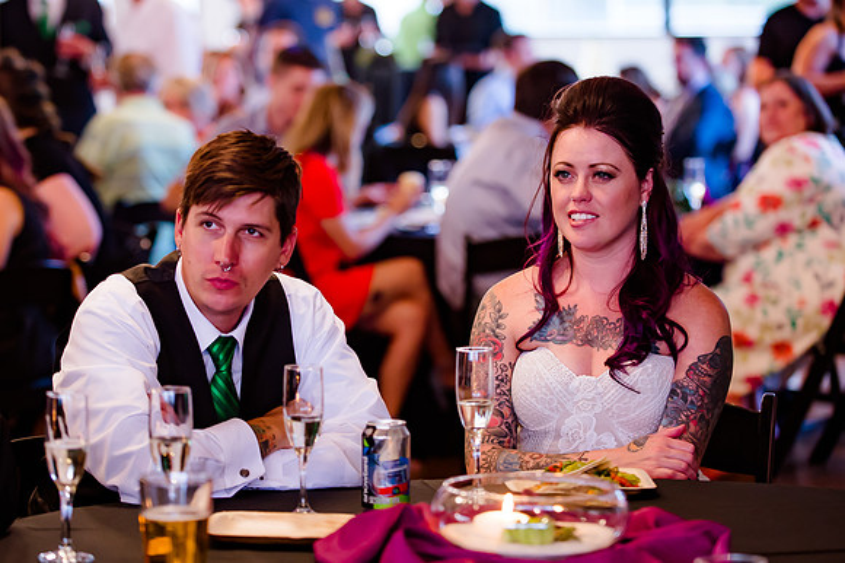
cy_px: 280
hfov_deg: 15.8
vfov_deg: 10.6
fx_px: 3039
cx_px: 356
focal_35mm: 130
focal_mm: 98
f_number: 2.8
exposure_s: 1/100
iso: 2000
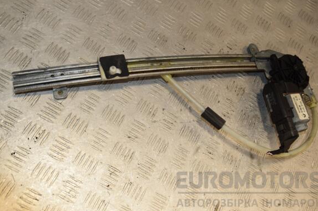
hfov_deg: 47.4
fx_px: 362
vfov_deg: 32.6
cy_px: 106
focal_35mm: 41
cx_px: 166
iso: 800
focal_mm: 26
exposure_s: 1/200
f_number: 7.1
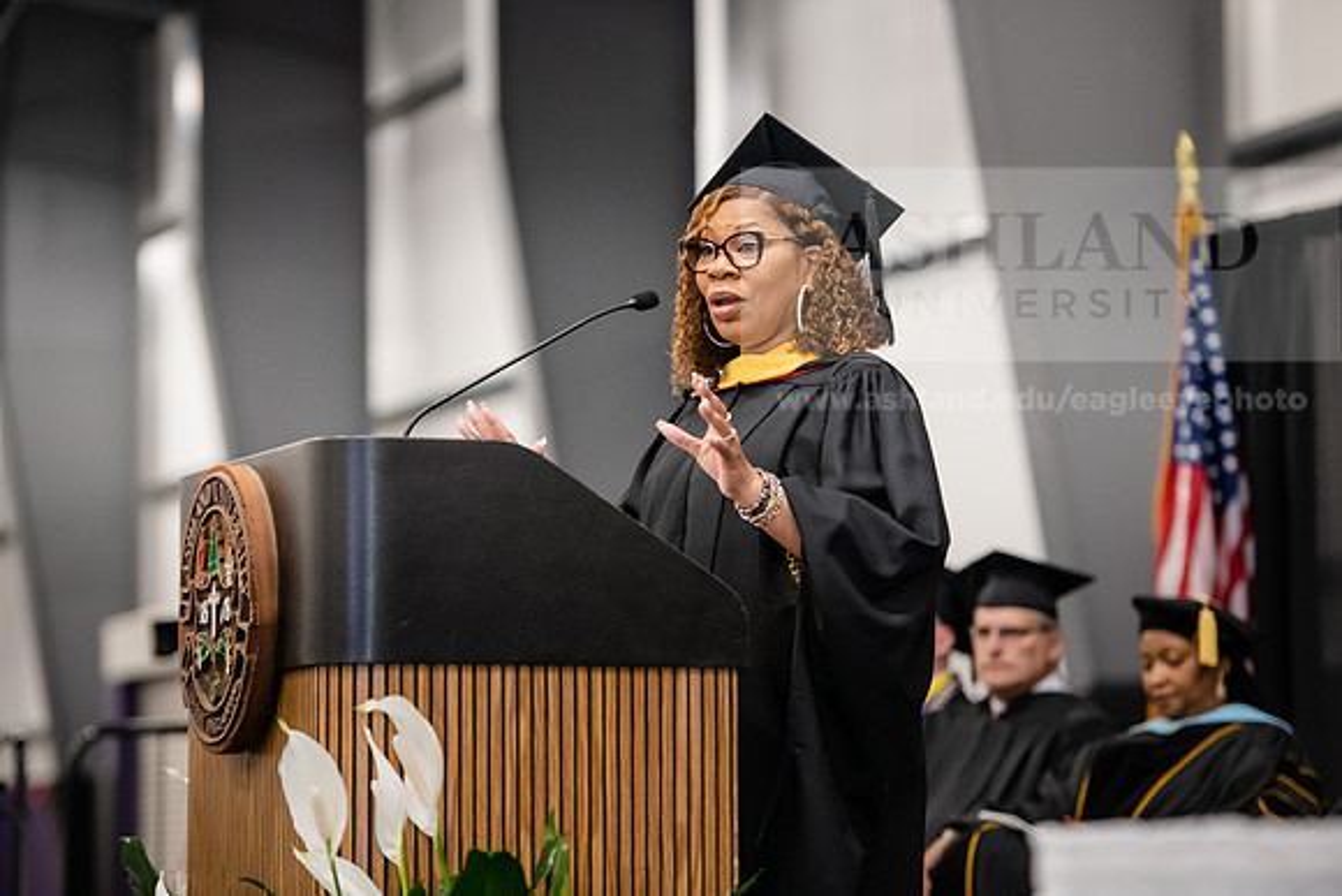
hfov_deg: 15.2
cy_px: 448
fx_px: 5033
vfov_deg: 10.2
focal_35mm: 135
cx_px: 671
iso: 3200
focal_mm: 135
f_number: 3.2
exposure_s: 1/200
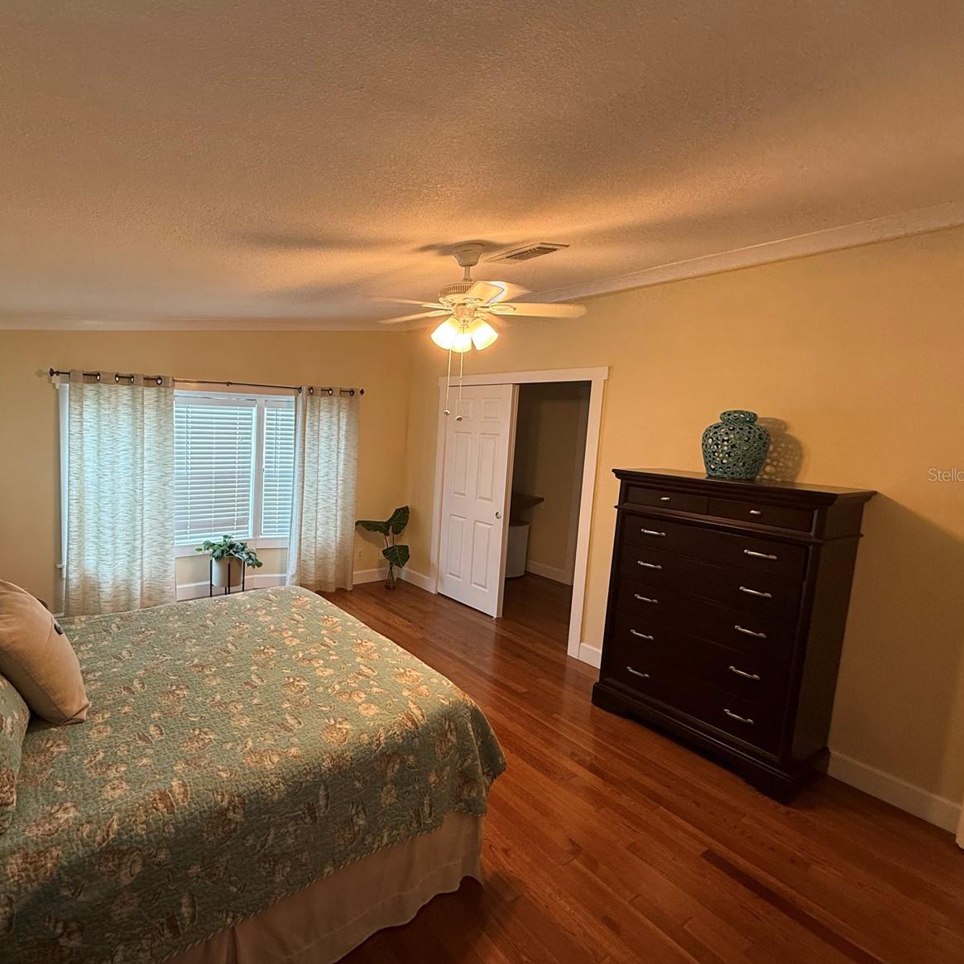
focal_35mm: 17
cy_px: 474
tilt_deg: -5.5
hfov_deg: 81.9
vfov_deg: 84.0
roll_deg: -3.1
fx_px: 536
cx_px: 344
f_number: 2.2
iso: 200
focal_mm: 2.22
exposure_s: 1/60
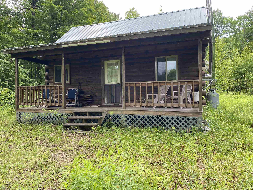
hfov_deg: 67.3
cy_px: 95
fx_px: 190
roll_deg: +0.0
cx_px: 126
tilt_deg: +1.0
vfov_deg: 53.1
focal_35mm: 26
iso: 32
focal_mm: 4.25
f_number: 1.8
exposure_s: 1/283
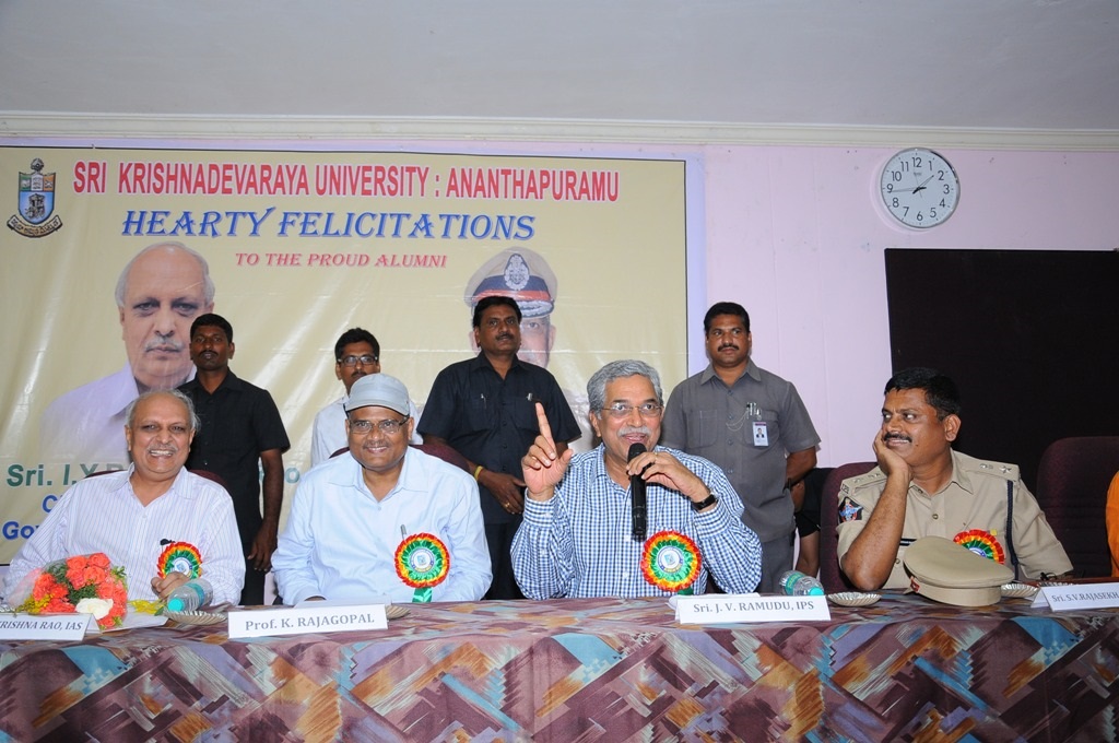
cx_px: 560
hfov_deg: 57.3
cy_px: 372
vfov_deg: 39.9
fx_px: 1024
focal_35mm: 33
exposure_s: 1/125
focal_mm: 22
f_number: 5
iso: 500
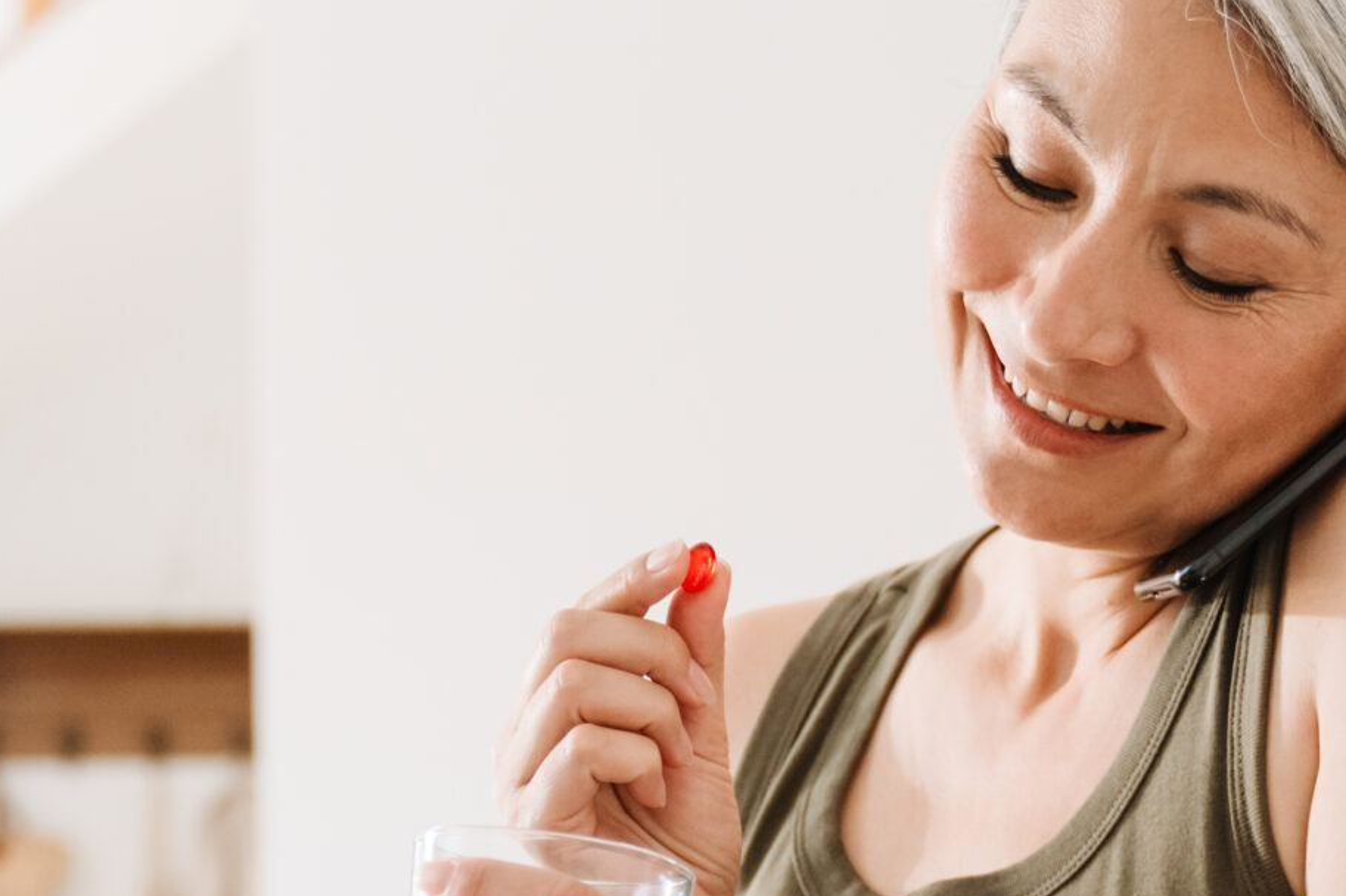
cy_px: 1161
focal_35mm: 101
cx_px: 980
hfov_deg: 20.1
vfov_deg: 13.1
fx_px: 3775
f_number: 2.8
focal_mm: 36
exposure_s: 1/320
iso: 1600
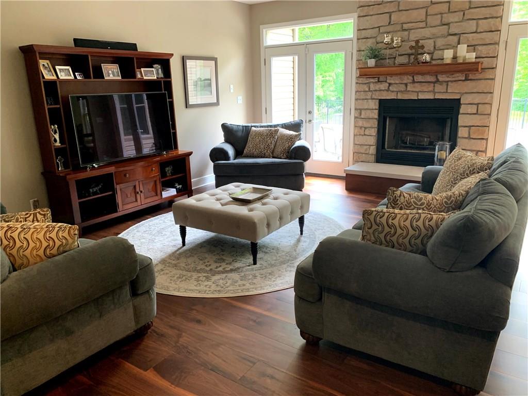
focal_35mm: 26
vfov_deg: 53.1
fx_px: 397
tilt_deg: -15.5
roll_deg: +1.4
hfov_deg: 67.3
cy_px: 198
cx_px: 264
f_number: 1.8
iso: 160
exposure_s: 1/60
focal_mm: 4.25
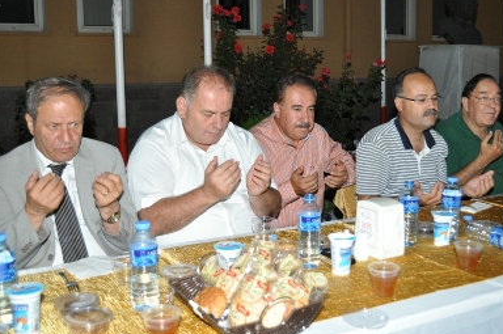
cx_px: 288
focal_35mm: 42
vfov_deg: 31.8
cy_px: 147
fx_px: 586
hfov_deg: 46.3
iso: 800
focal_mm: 24
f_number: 4
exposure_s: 1/60
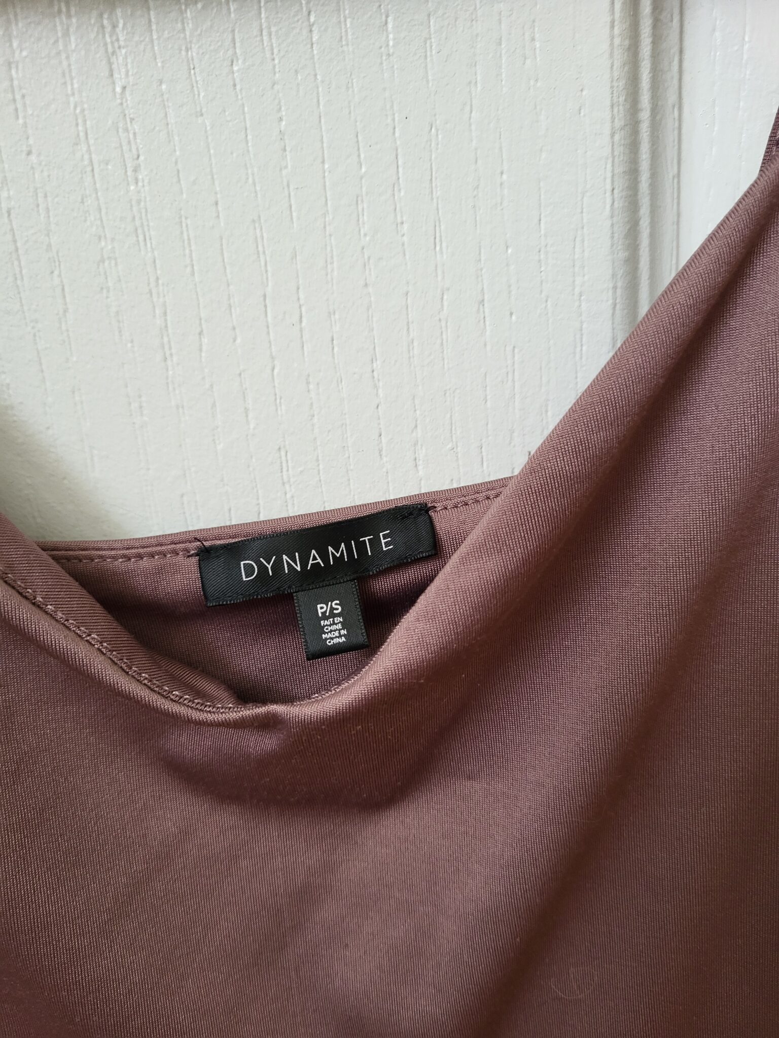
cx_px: 390
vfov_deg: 67.3
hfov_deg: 53.1
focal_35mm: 26
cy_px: 519
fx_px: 780
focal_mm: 5.4
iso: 320
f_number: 1.8
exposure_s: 1/120
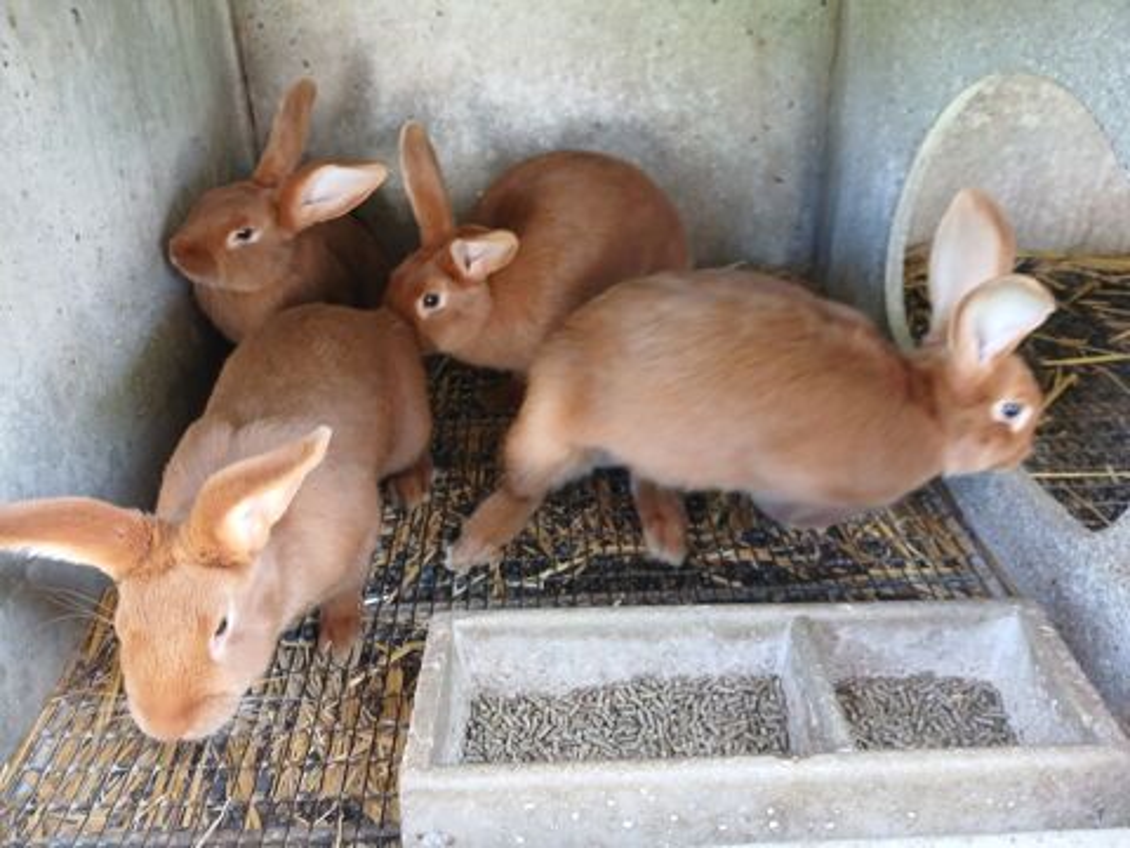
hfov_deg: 67.3
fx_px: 849
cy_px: 424
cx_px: 565
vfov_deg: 53.1
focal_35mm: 26
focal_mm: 3.98
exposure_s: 1/50
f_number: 1.8
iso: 200
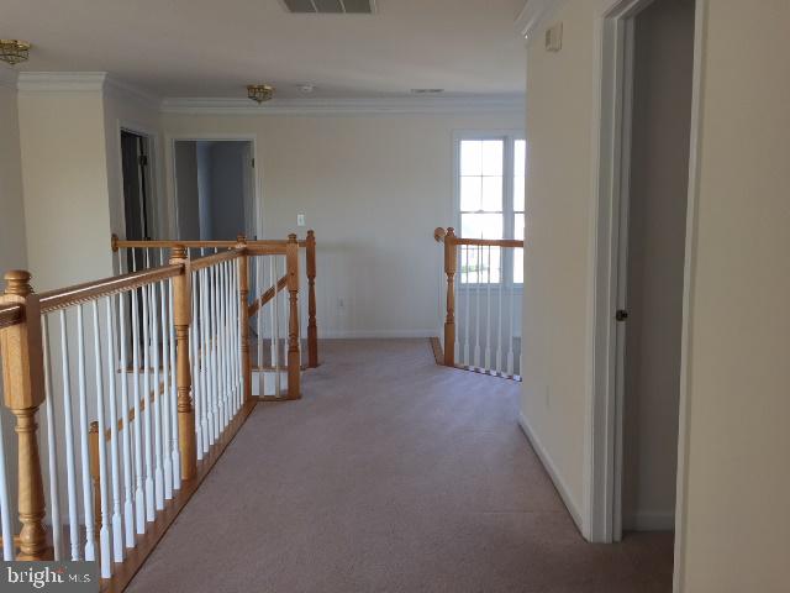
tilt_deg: -7.4
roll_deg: -0.7
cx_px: 395
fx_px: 662
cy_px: 296
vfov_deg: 48.2
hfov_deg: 61.7
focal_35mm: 29
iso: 32
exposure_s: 1/40
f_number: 2.2
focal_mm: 4.15
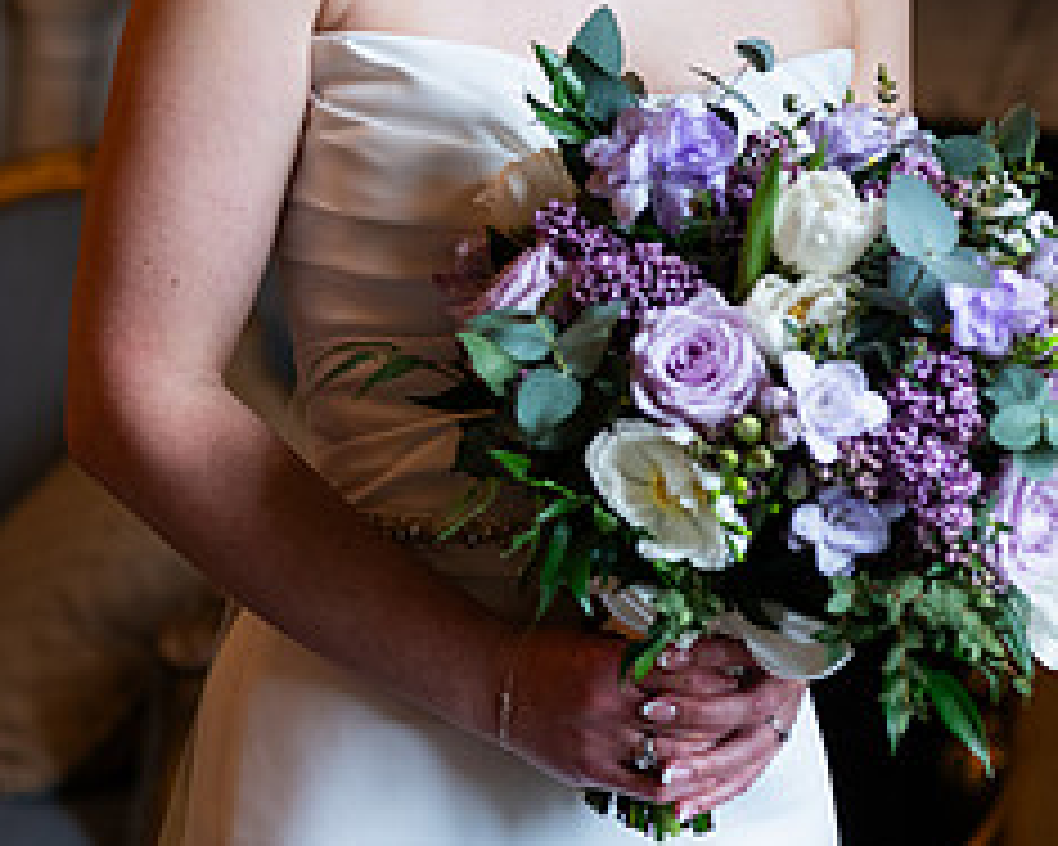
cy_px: 14
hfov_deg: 10.7
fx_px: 5636
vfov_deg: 8.5
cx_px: 527
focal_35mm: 180
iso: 400
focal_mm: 100
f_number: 3.5
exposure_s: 1/160
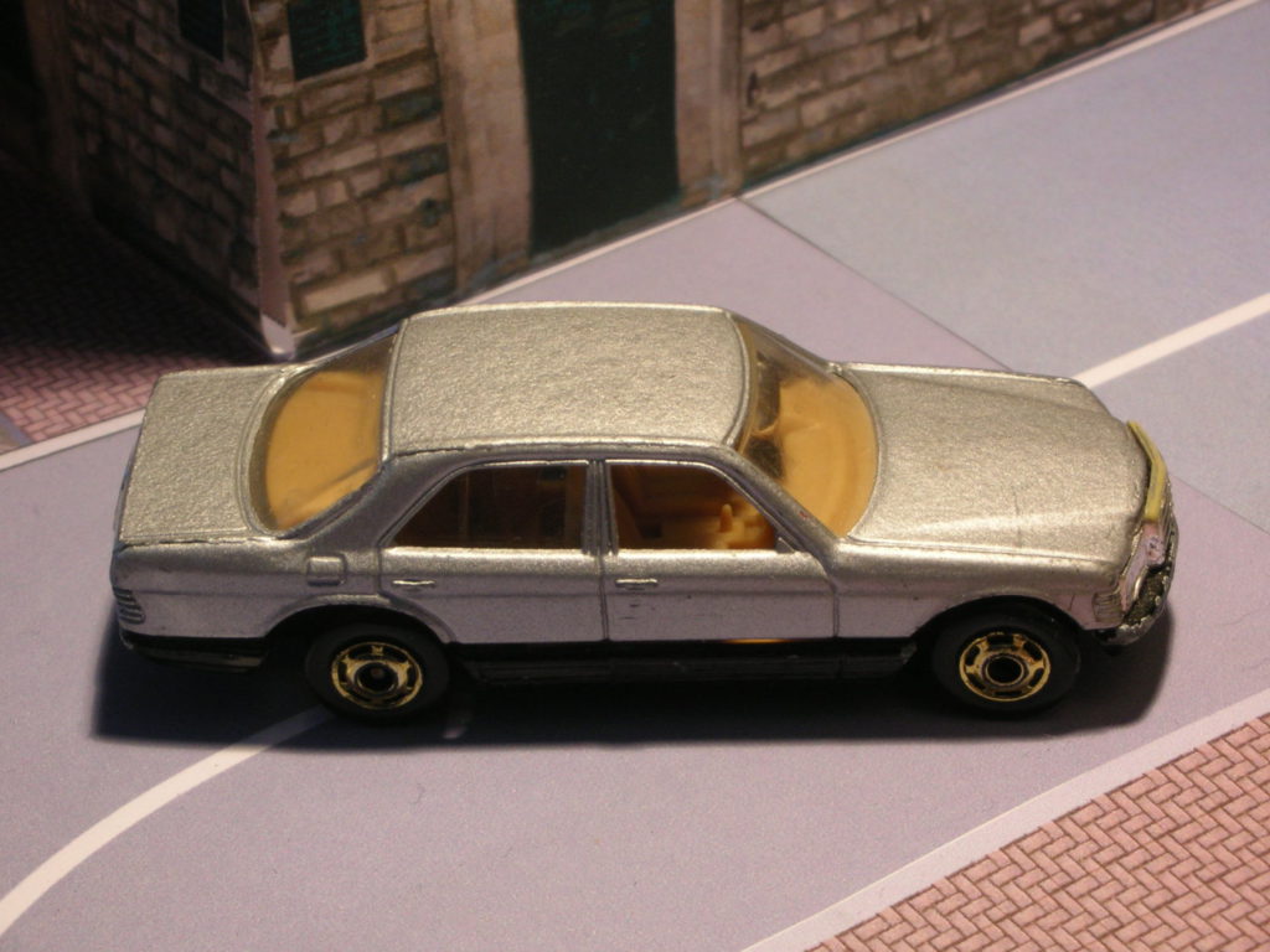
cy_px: 476
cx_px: 635
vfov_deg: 14.1
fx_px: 3852
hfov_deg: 18.7
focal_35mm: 105
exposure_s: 1/4.1
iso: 84
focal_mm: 17.4
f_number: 5.4
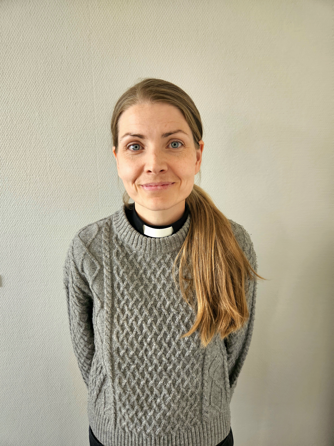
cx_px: 167
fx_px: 296
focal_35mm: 23
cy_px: 223
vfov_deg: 73.9
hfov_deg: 58.9
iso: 200
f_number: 1.8
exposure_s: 1/192
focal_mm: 5.4
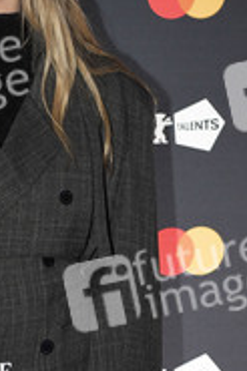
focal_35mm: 151
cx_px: -16
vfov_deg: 13.6
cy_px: 184
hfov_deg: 9.0
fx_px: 1557
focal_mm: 70
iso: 800
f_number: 3.5
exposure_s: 1/250
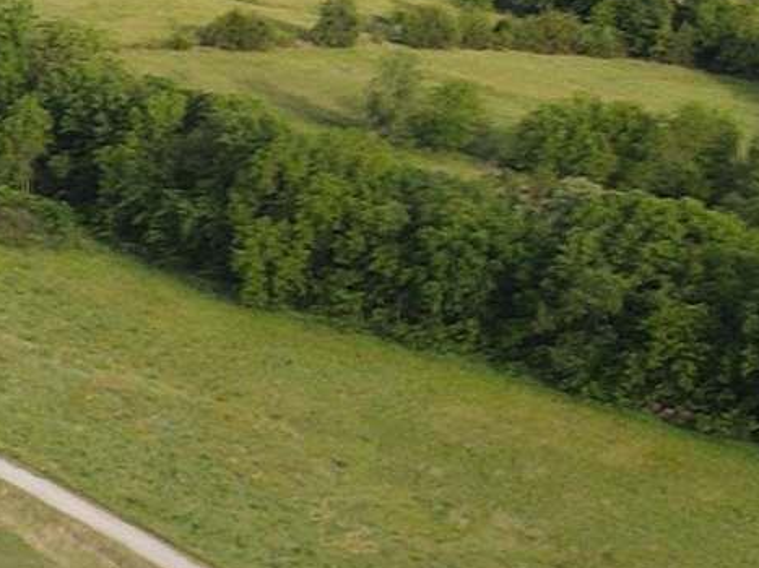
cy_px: 940
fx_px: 3463
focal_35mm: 158
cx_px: -1048
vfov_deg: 9.1
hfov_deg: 10.7
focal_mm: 4.5
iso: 100
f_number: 2.8
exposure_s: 1/200
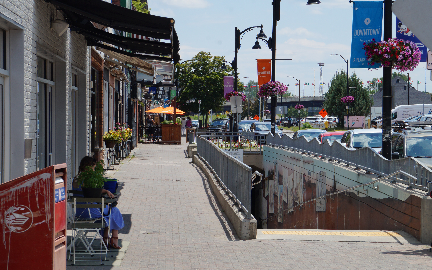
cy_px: 129
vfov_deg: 12.1
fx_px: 1271
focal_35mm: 108
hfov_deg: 19.3
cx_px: 217
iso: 100
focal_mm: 70
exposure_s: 1/125
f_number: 16
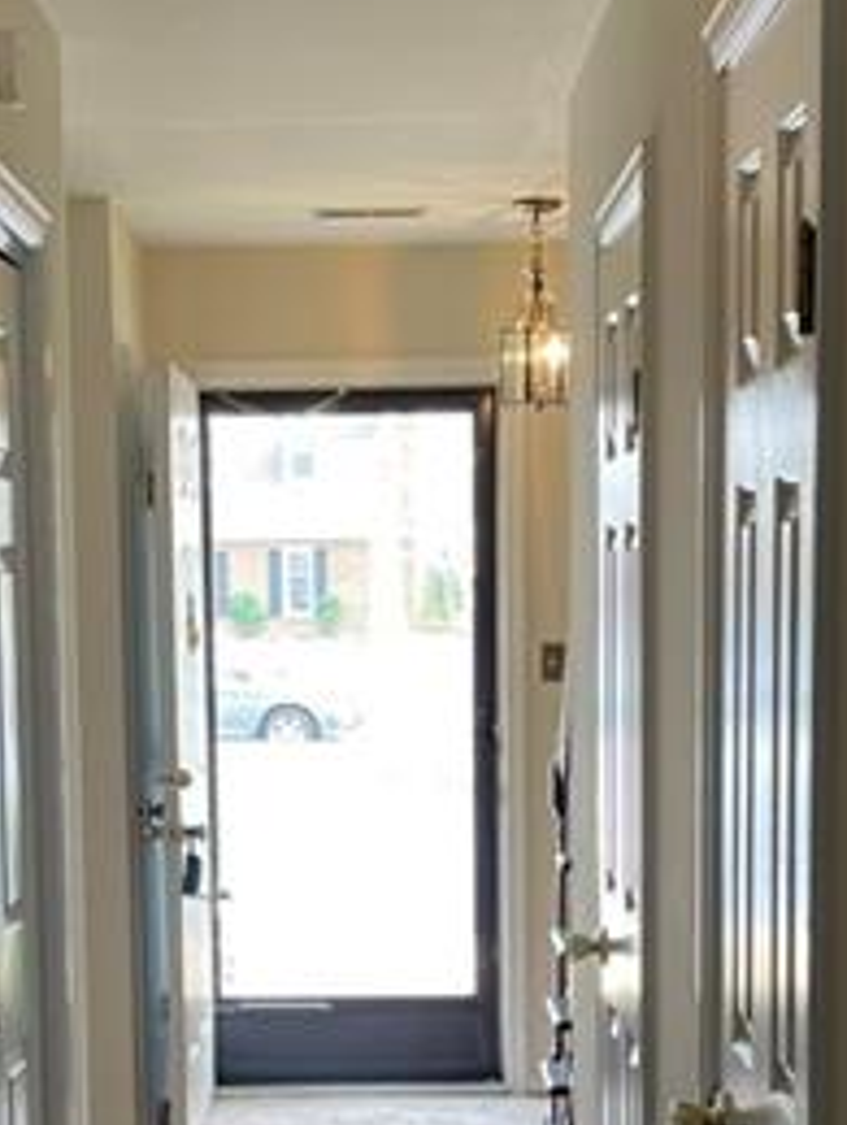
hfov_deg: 19.9
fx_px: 2408
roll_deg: +1.1
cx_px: 339
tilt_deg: -6.4
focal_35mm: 74
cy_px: 899
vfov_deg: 25.8
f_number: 1.6
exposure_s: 1/120
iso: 125
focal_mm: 5.1
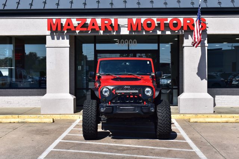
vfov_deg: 23.8
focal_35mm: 57
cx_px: 120
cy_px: 80
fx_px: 378
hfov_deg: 35.1
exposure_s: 1/500
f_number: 11
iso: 320
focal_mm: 38
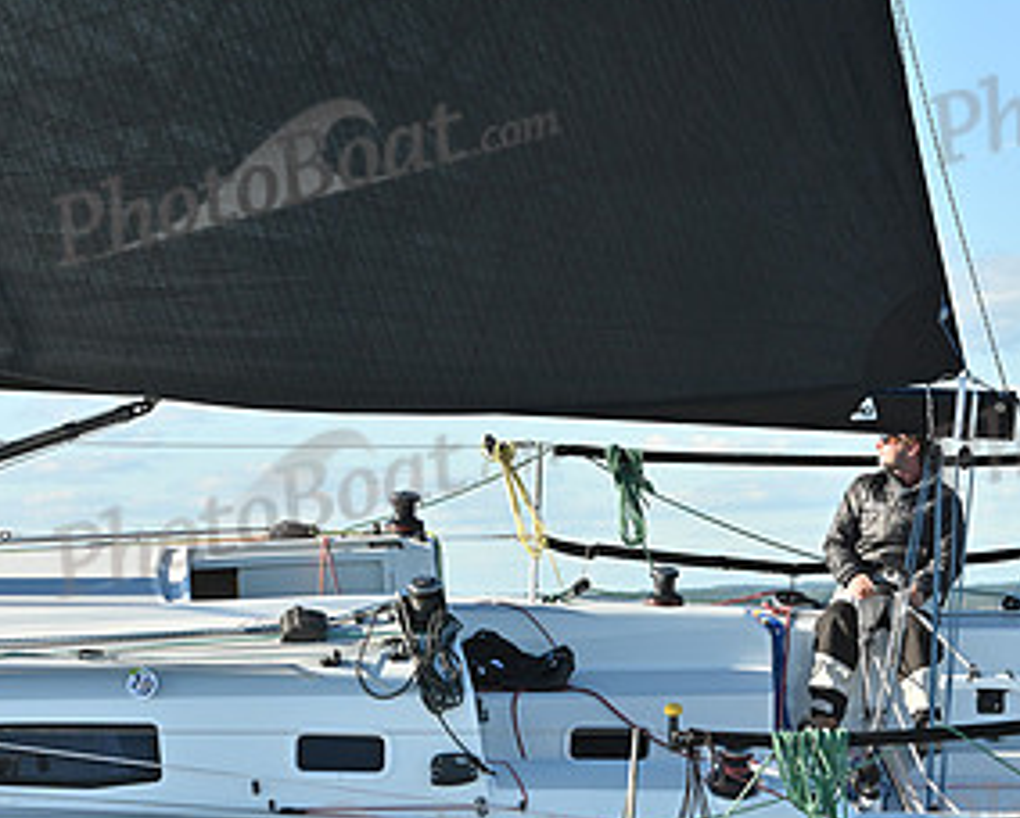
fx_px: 4051
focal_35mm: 134
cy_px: 640
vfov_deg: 11.5
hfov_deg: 14.3
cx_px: 747
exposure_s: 1/1250
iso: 320
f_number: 6.3
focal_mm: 70
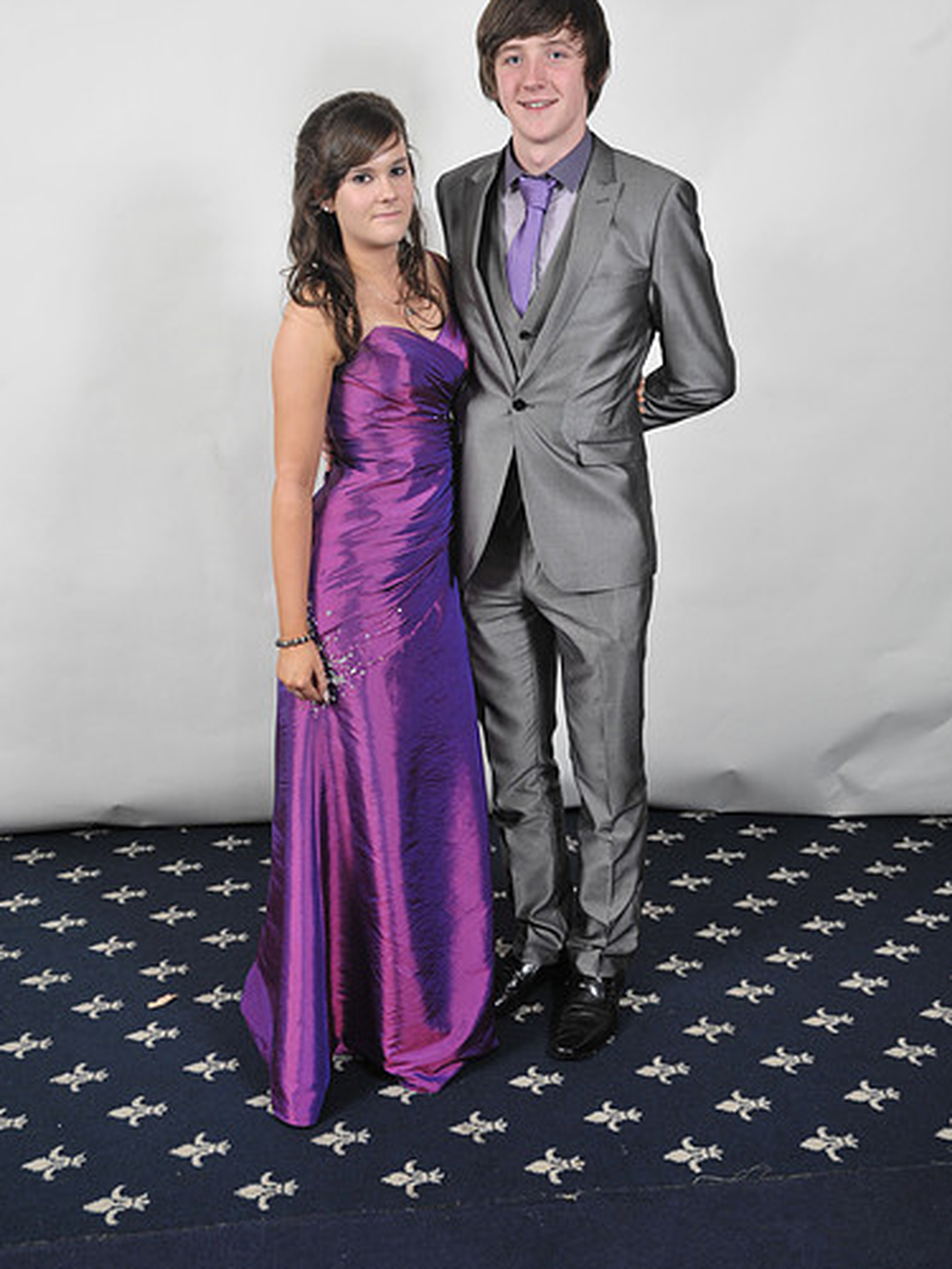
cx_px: 485
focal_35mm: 39
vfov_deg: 47.7
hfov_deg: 36.8
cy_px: 541
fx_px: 1430
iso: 1000
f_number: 7.1
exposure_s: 1/160
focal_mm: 35
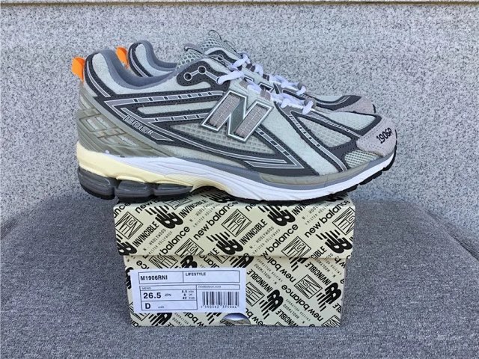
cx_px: 240
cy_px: 180
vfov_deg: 45.4
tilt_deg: -20.4
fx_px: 429
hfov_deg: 58.4
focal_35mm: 31
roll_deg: +0.8
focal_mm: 3.3
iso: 25
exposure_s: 1/199
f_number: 2.4
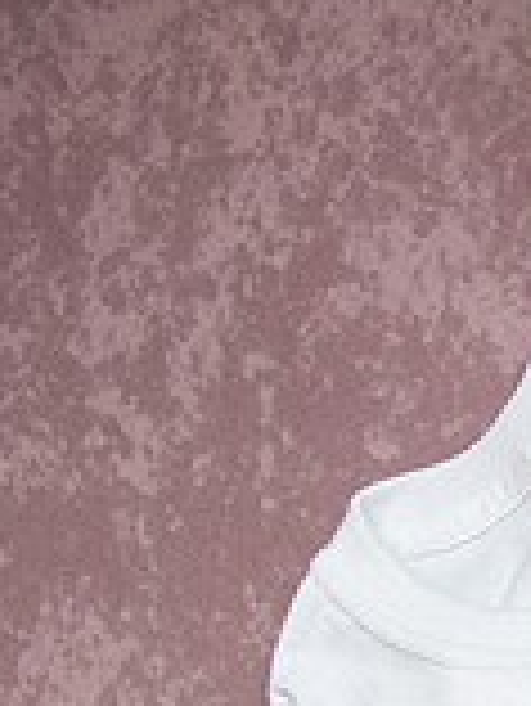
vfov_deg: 16.1
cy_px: 766
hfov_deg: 10.8
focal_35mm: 119
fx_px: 2431
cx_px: 1226
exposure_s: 1/200
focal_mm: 24
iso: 800
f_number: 3.2
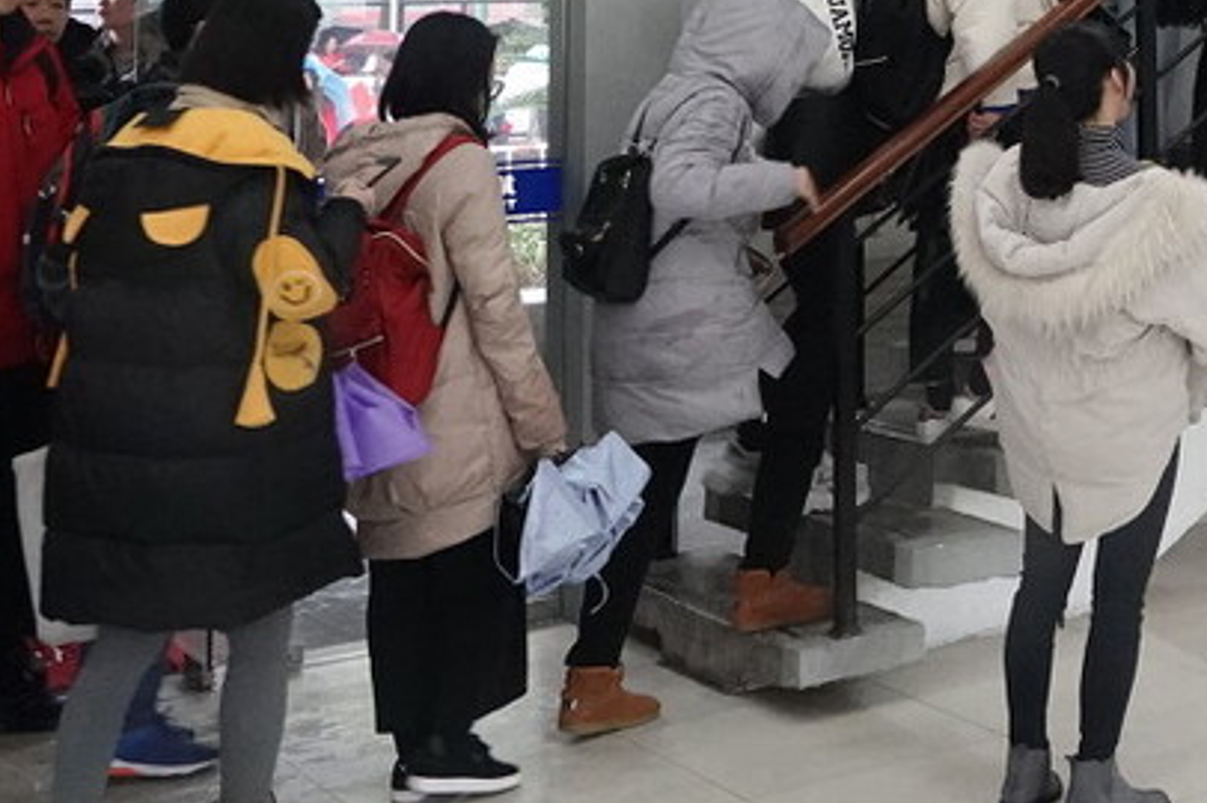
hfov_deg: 26.4
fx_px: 2378
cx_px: 1299
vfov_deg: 17.8
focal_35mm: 71
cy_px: -280
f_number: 2.4
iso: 2000
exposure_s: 1/60
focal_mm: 8.8
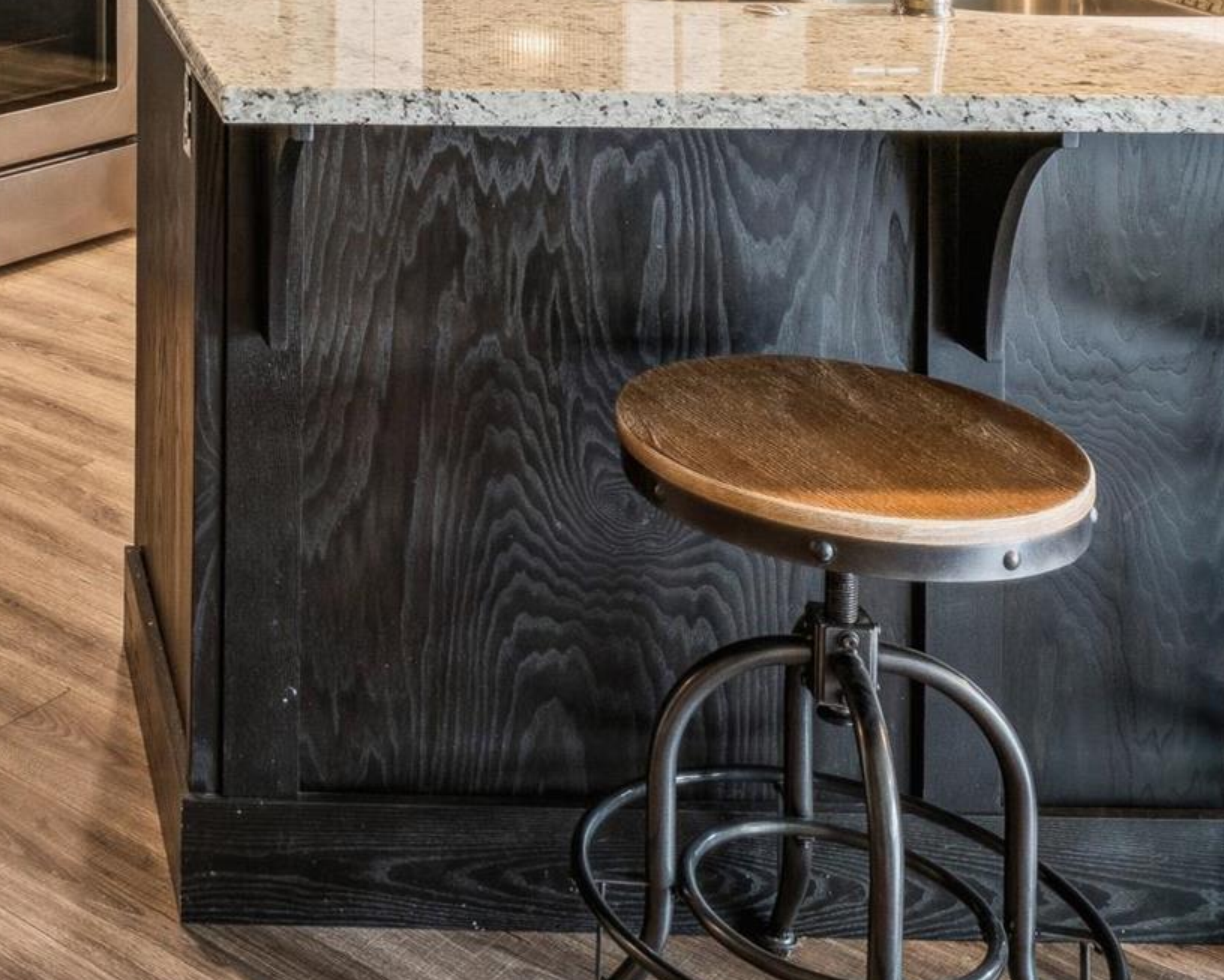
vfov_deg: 23.5
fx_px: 2023
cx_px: -135
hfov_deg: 30.1
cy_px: -345
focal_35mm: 56
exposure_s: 1/2.5
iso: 400
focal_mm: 15.8
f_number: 13
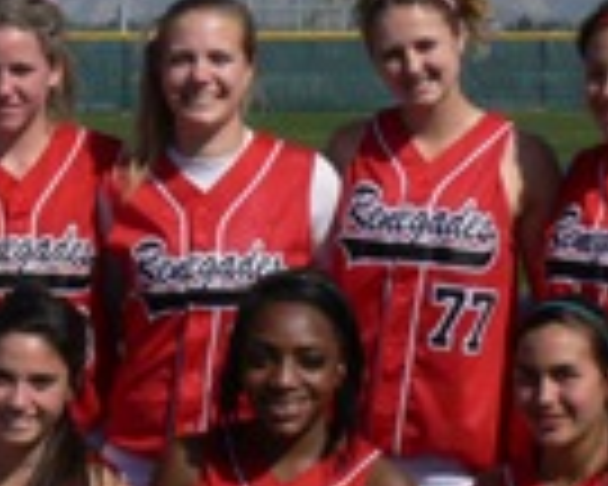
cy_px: 256
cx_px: -86
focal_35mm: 159
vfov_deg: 9.7
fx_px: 2861
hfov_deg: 11.9
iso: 100
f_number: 5.6
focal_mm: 10.3
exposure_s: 1/1000
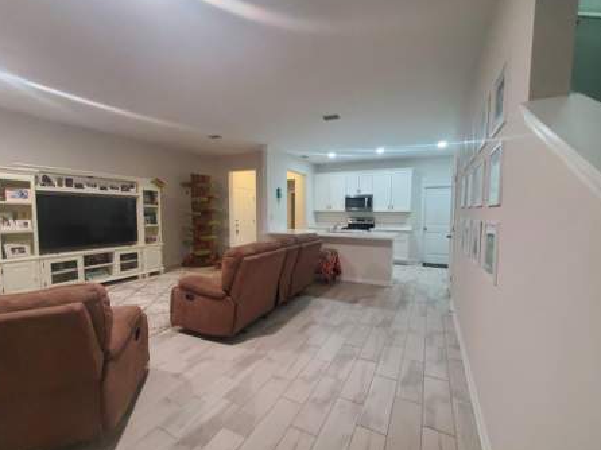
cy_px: 225
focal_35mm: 14
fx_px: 243
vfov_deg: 85.6
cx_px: 309
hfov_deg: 102.1
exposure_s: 1/40
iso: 500
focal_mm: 1.8
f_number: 2.2
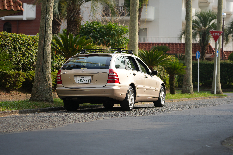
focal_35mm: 105
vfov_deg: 13.0
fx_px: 680
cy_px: 78
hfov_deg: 19.5
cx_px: 116
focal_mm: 105
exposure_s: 1/160
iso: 100
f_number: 4
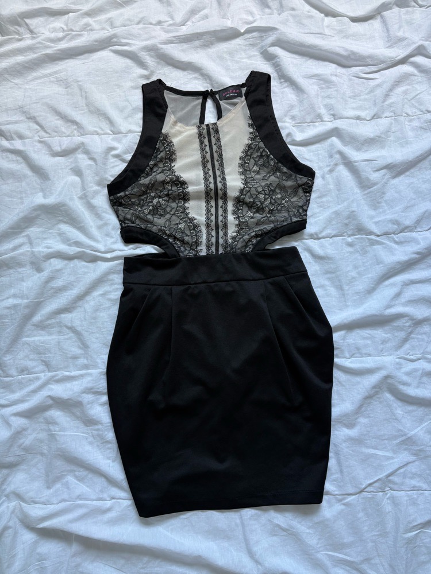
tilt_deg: -82.5
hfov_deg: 53.1
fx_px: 432
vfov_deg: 67.3
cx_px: 216
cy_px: 287
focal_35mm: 26
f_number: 1.6
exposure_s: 1/121
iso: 64
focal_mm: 5.96
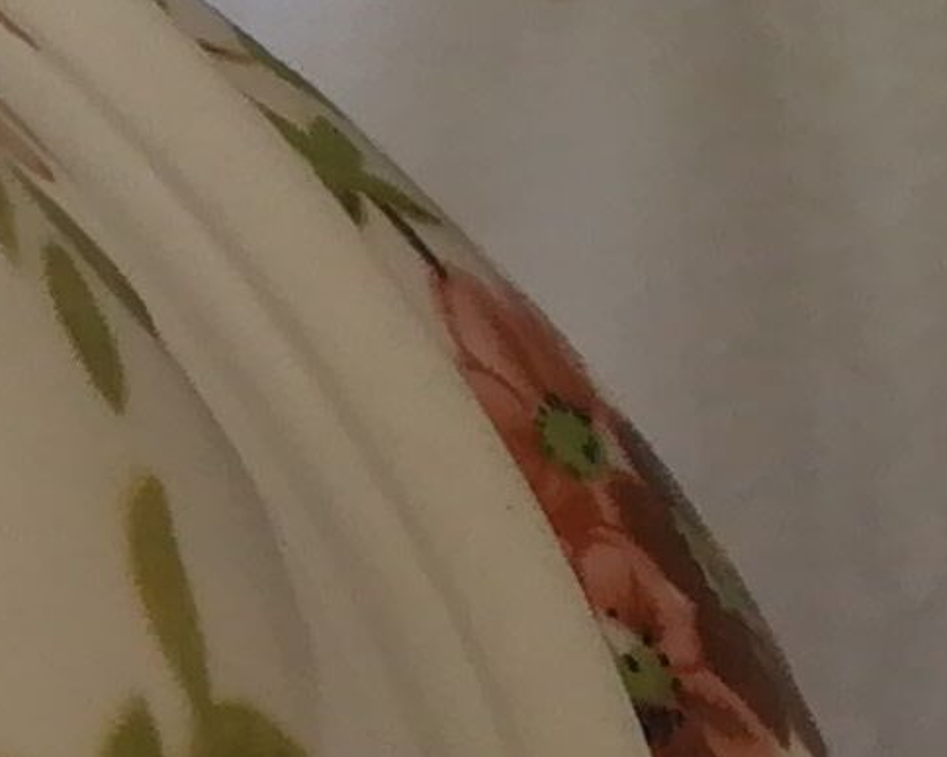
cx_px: -307
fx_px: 5829
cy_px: 1027
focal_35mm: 208
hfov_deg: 9.1
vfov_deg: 7.3
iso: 100
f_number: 2.2
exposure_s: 1/33.3
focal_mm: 3.83
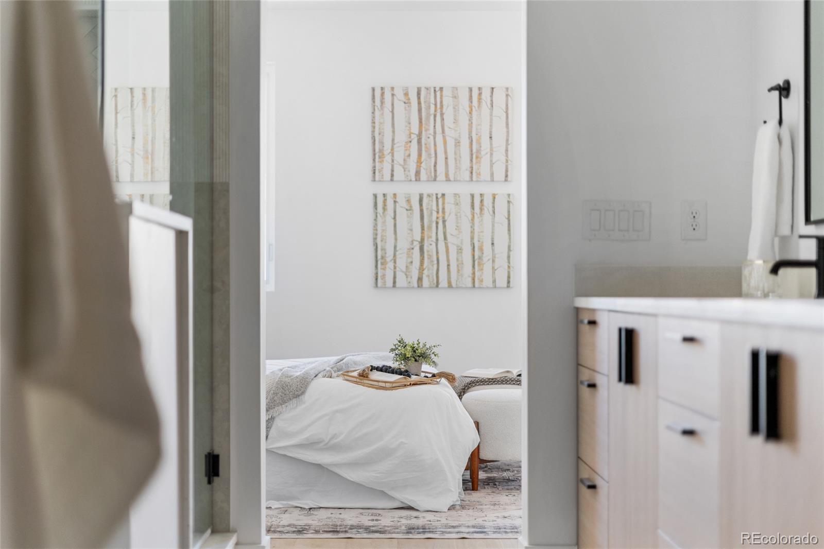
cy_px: 274
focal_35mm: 50
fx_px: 1144
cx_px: 412
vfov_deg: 27.0
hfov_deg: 39.6
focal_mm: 50
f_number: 1.8
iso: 500
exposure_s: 1/60
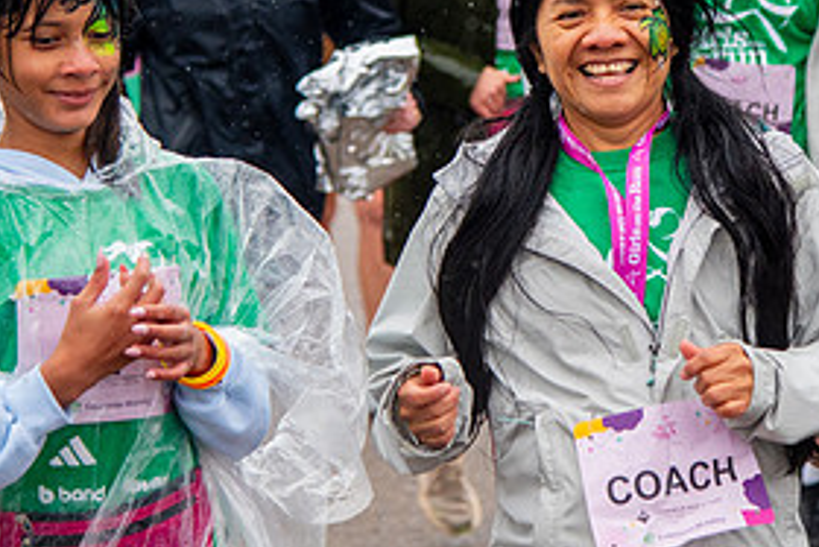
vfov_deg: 7.8
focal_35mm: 176
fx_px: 4006
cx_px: 532
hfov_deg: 11.7
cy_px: -17
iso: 1600
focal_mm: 75
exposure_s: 1/1600
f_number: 4
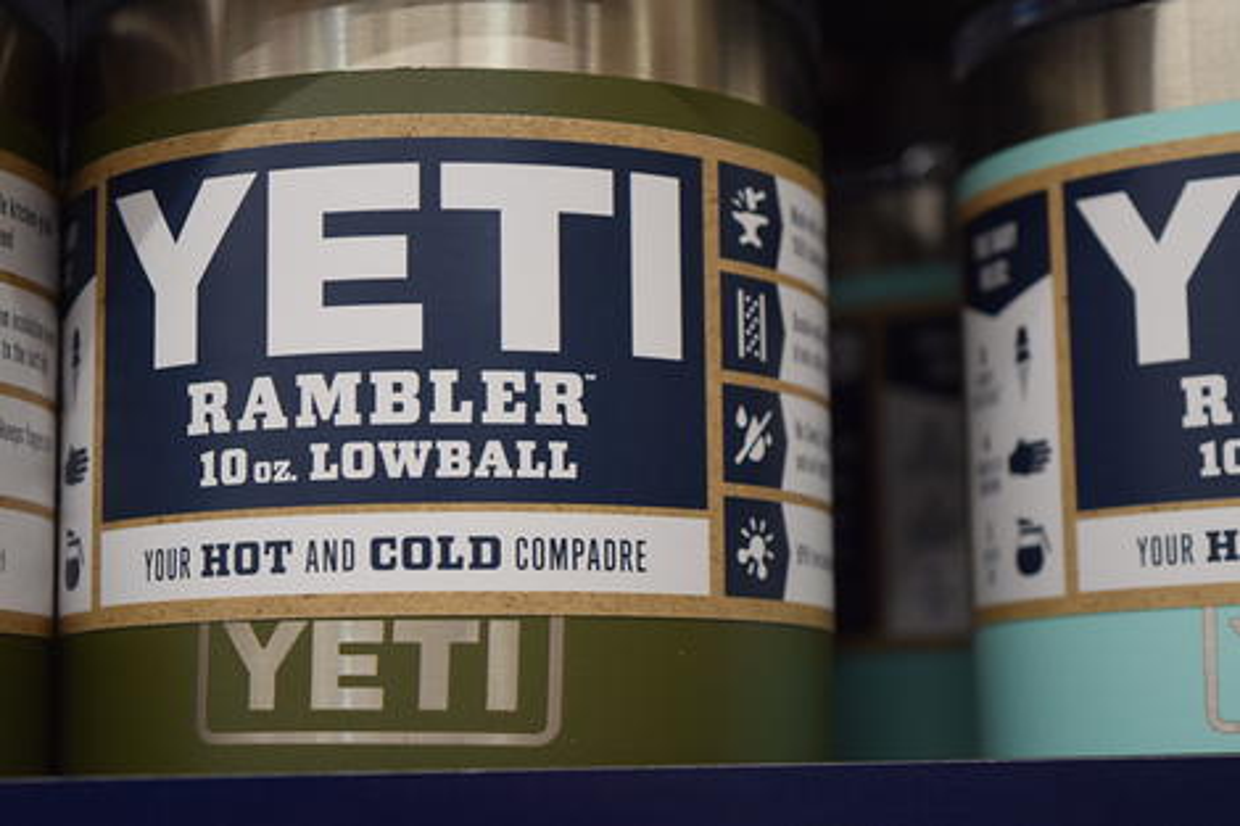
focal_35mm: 82
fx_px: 2841
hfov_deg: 24.6
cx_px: 620
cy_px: 413
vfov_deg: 16.5
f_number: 5.6
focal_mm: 55
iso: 720
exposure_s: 1/60
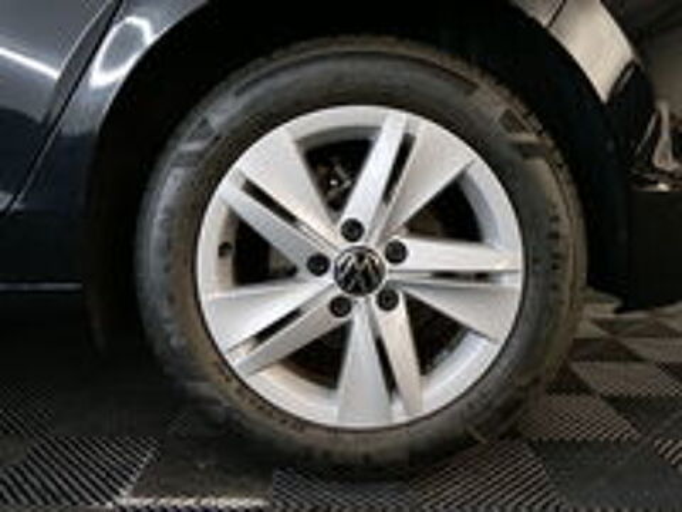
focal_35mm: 32
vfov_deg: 44.2
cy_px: 256
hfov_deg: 56.8
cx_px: 341
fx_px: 630
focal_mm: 16
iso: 800
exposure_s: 1/60
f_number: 3
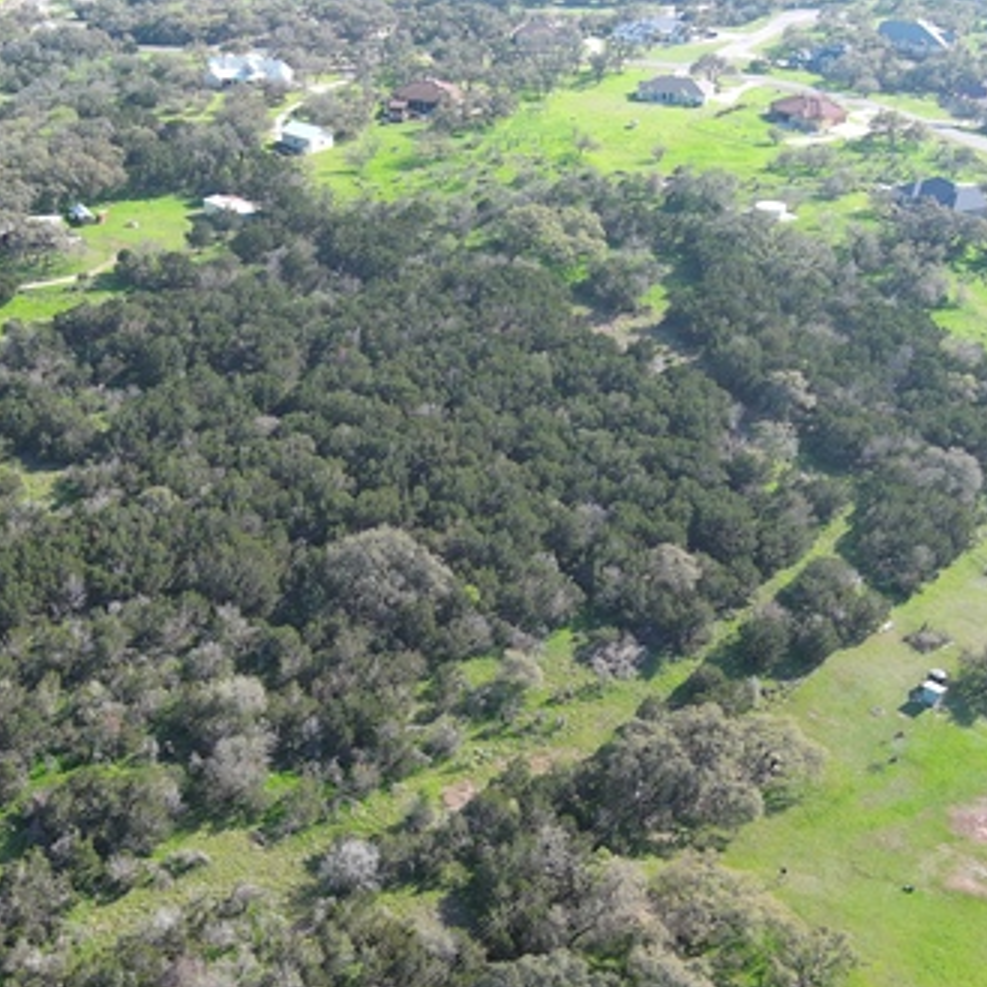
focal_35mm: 48
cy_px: 626
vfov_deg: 35.1
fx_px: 1548
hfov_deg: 35.1
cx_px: 339
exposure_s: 1/395
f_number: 2.8
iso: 100
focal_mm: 10.57
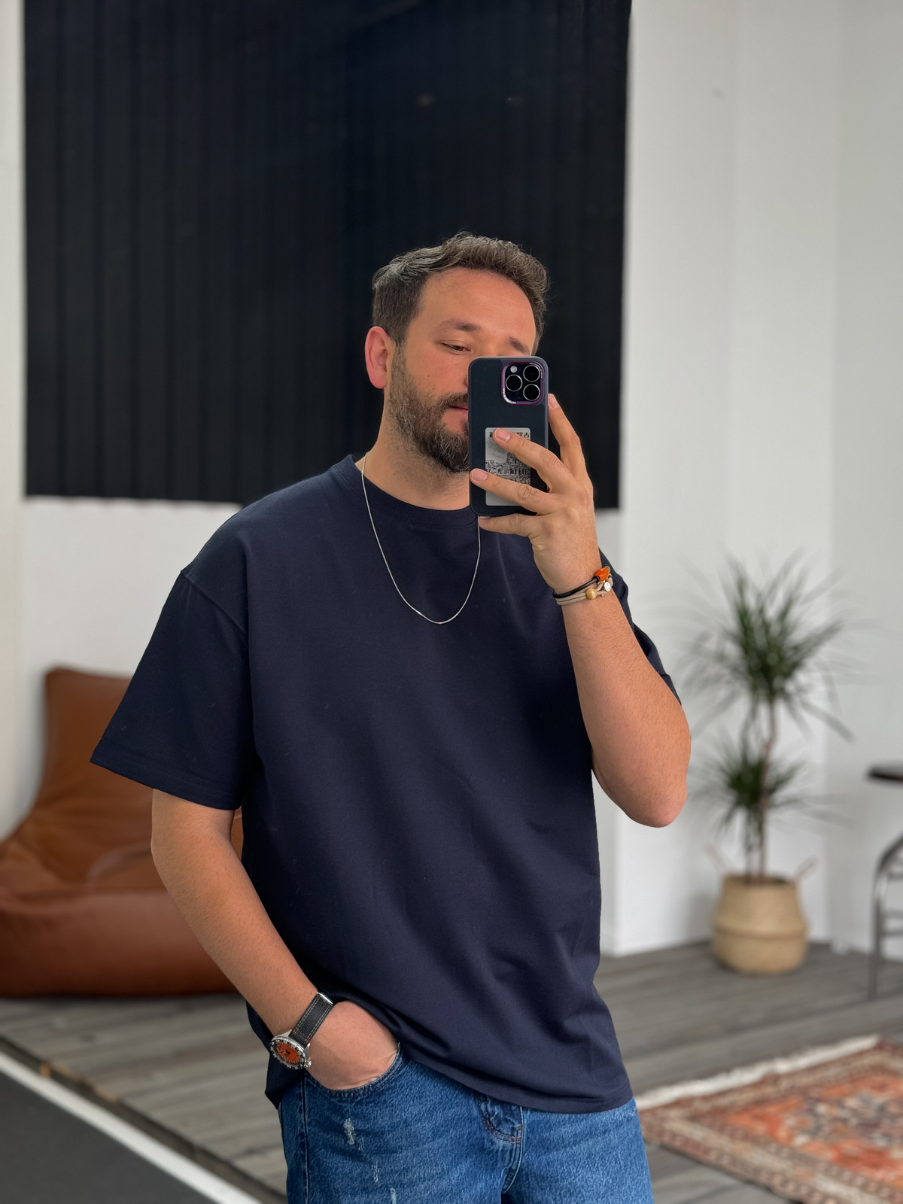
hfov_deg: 30.3
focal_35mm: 48
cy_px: 602
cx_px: 452
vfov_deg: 39.7
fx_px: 1670
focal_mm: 6.86
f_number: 1.8
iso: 100
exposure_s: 1/60
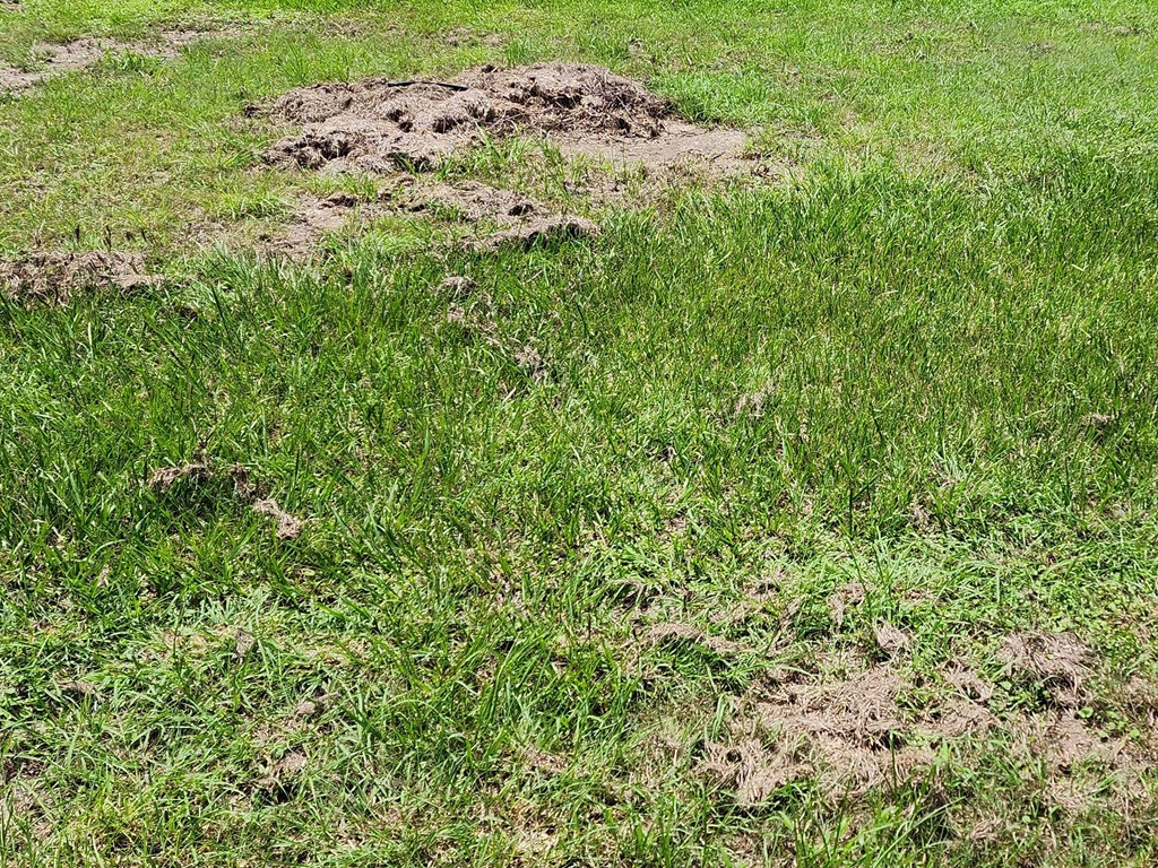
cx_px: 891
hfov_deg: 39.9
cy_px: 402
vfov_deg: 31.5
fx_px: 1539
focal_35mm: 46
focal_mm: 6.4
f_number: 1.8
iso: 12
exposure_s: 1/1148
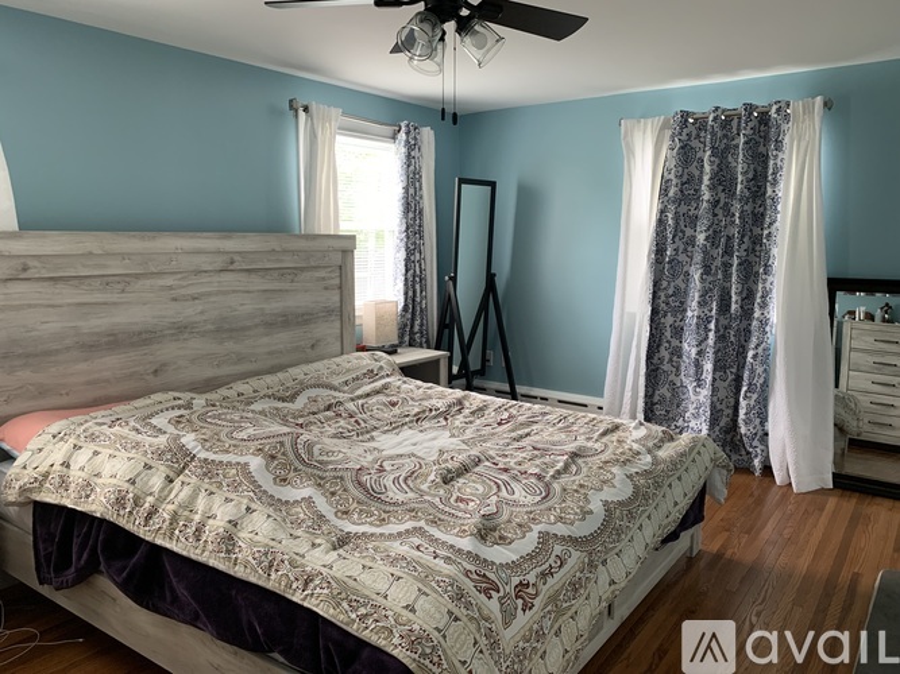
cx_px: 450
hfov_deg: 67.3
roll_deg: -0.2
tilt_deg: -8.1
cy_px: 337
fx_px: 676
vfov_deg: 53.0
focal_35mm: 26
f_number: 1.8
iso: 160
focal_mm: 4.25
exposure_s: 1/60
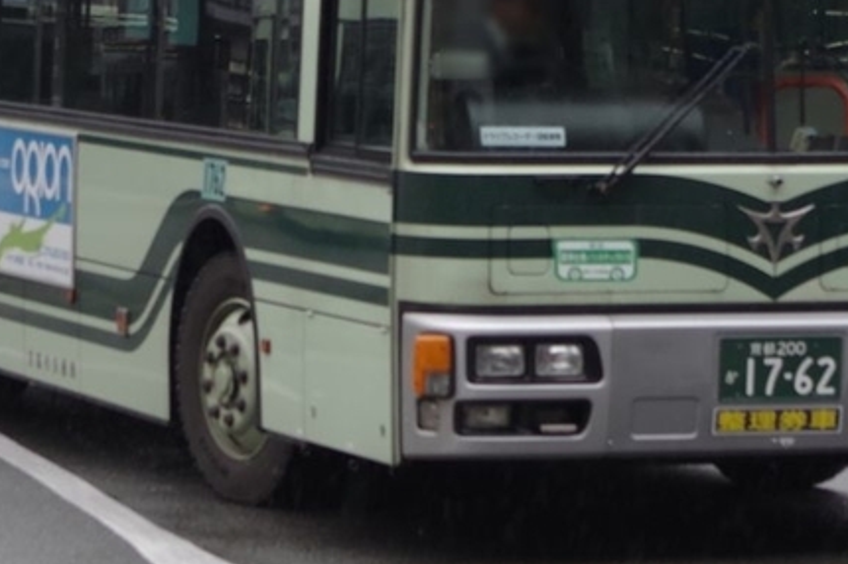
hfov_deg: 15.3
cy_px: 70
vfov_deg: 10.2
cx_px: 452
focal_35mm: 134
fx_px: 3154
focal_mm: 47.5
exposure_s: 1/250
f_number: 5.6
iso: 800
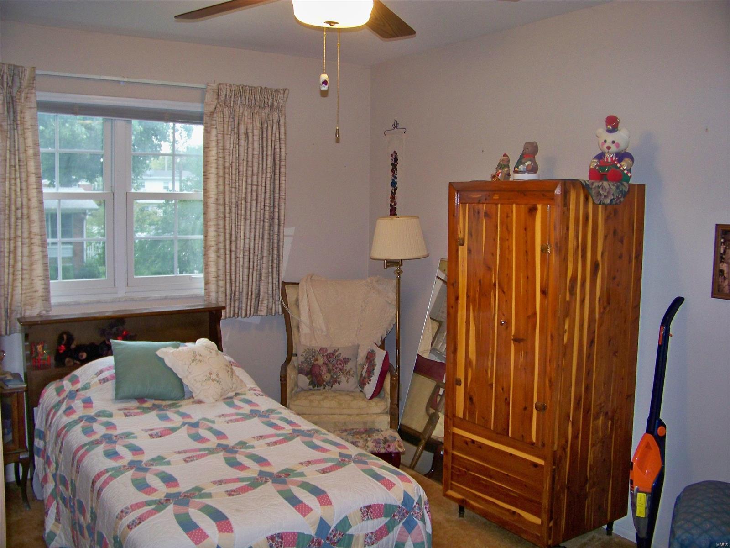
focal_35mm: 33
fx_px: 696
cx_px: 365
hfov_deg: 55.4
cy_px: 274
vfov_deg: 42.9
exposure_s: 1/30
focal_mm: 5.85
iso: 200
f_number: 2.8
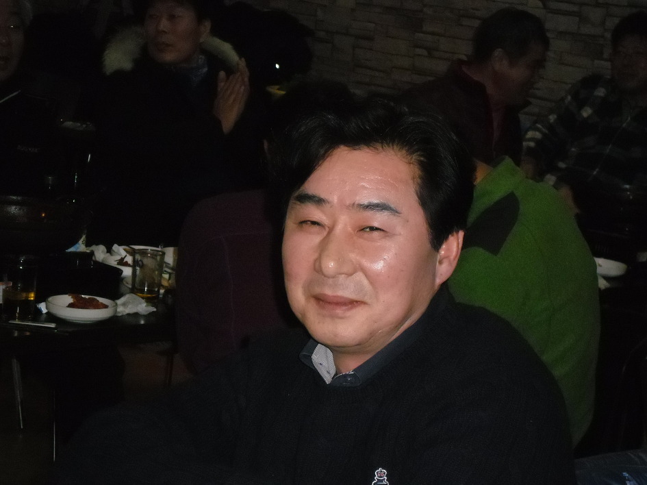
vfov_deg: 13.7
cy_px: 242
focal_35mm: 108
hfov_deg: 18.2
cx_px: 324
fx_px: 2018
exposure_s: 1/90
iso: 400
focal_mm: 19.6
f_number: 5.1
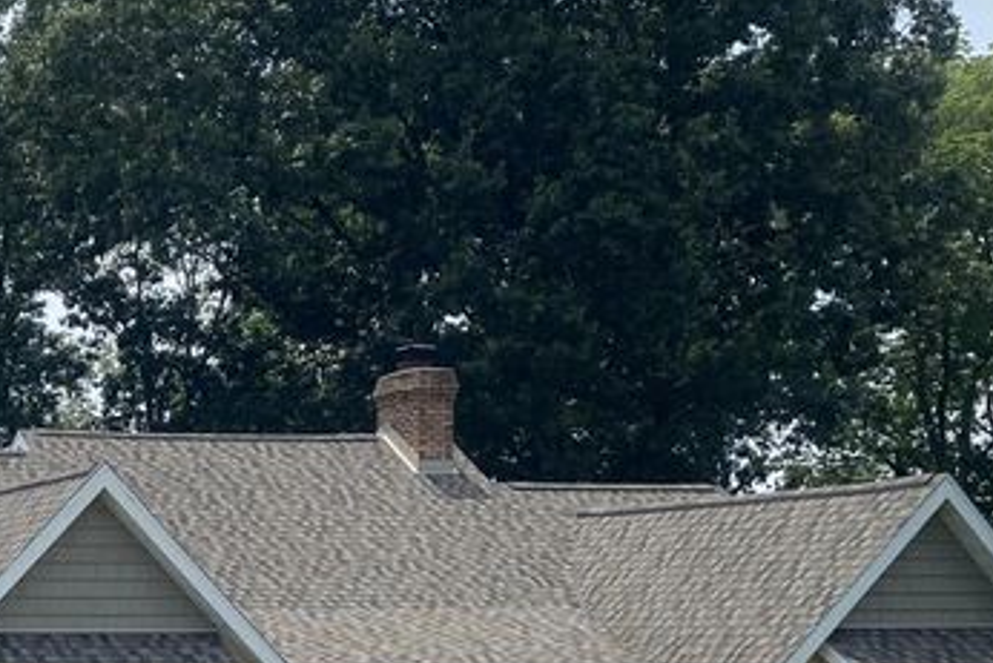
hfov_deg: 23.7
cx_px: -112
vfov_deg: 16.4
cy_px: 792
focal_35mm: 80
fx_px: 2207
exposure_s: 1/3300
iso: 32
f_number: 1.8
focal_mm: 4.25
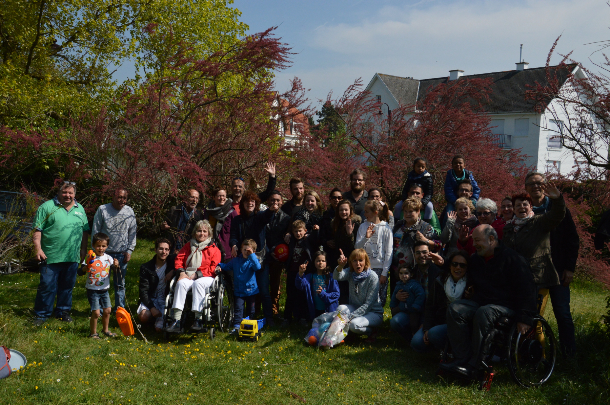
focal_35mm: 32
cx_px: 305
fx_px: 533
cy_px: 202
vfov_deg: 41.6
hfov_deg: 59.5
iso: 800
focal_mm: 21
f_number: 9
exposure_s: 1/3200
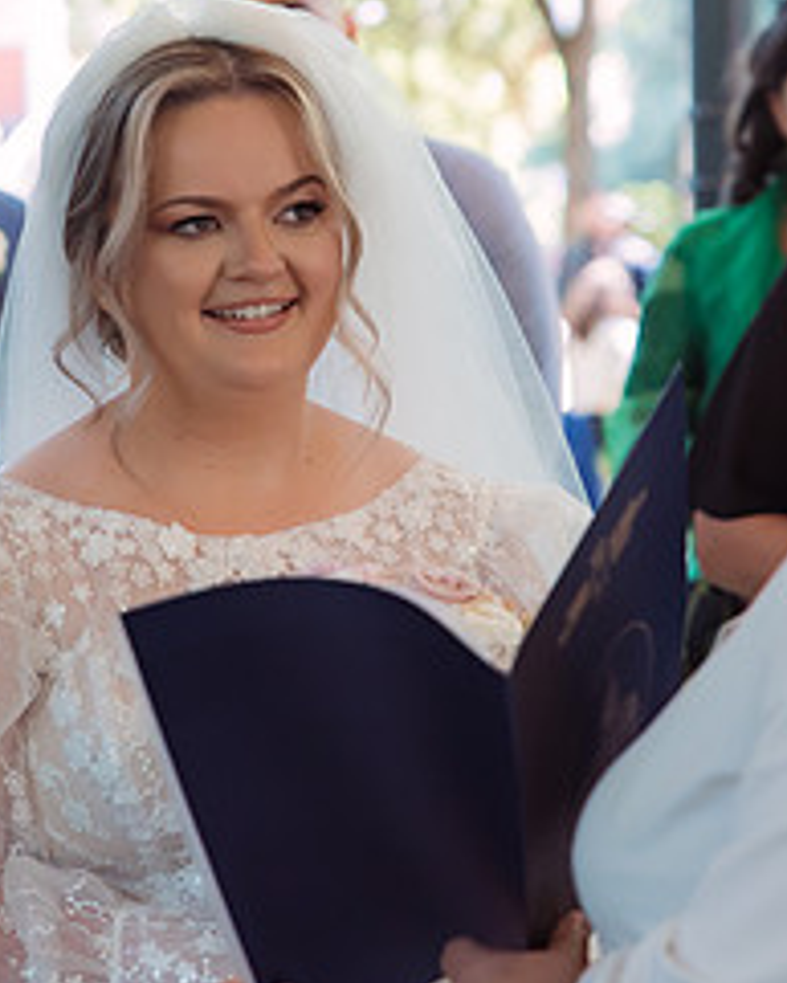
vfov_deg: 12.2
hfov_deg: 9.8
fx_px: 4597
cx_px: 241
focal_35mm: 158
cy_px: 349
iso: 640
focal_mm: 70
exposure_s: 1/200
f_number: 3.2
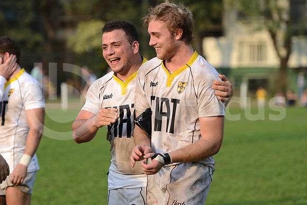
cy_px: 102
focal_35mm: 170
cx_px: 154
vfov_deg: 8.1
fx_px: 1450
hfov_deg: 12.1
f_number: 4
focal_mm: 170
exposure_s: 1/1250
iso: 500
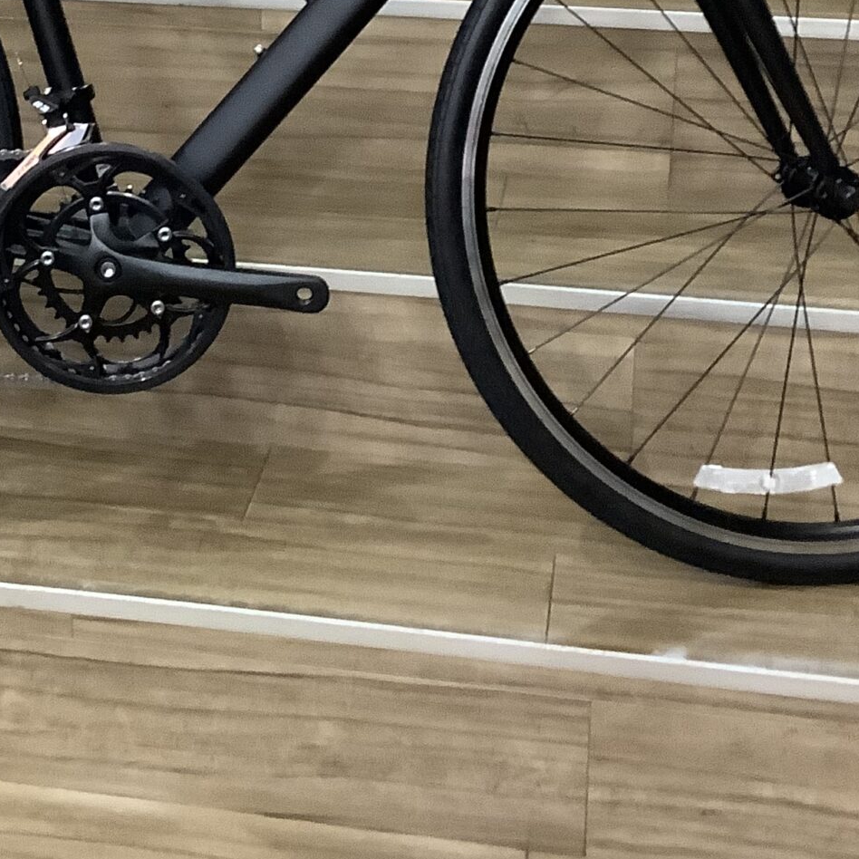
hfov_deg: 23.2
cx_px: 225
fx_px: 2078
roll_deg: +1.5
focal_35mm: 74
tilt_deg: -16.2
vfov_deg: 22.4
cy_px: -5
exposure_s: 1/30
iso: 400
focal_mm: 3.3
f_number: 2.4
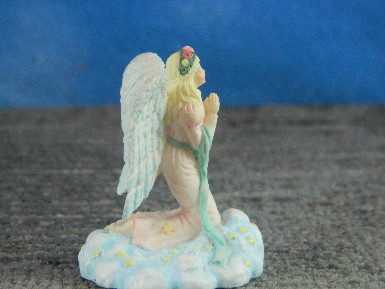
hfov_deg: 13.2
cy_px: 144
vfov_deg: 9.9
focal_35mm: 150
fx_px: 1668
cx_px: 192
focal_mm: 27
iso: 400
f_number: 4.9
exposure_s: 1/25
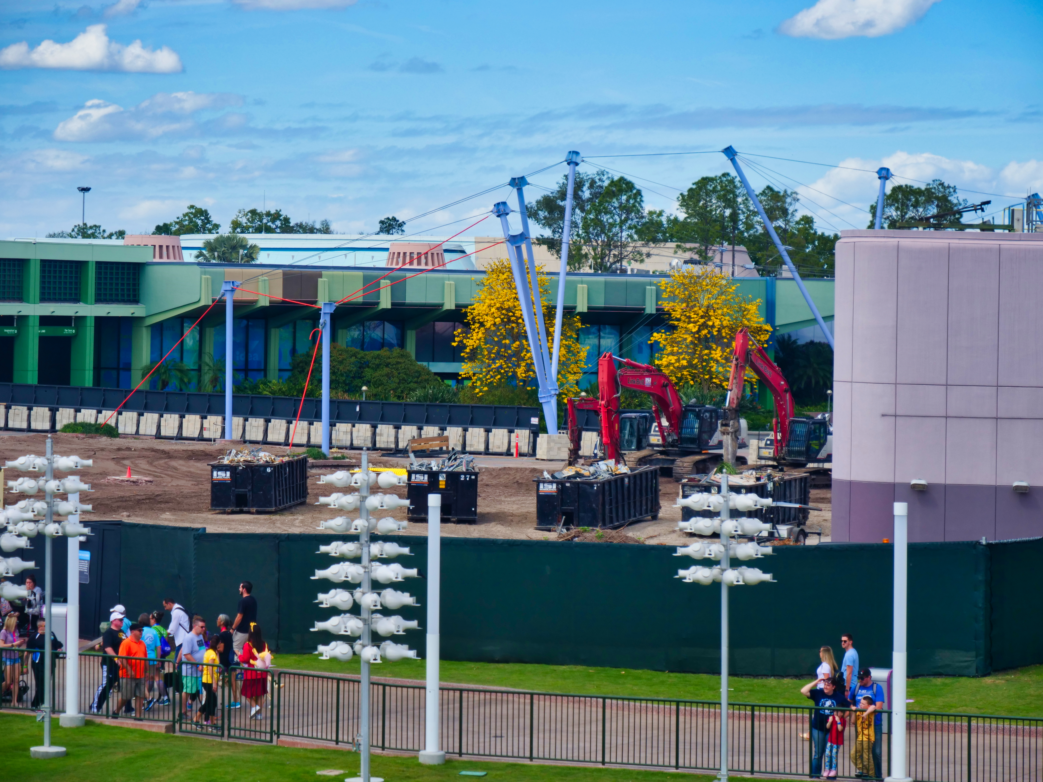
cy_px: 391
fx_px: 3616
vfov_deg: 12.3
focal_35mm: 120
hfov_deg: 16.4
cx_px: 522
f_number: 4
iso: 200
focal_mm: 60
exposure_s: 1/640
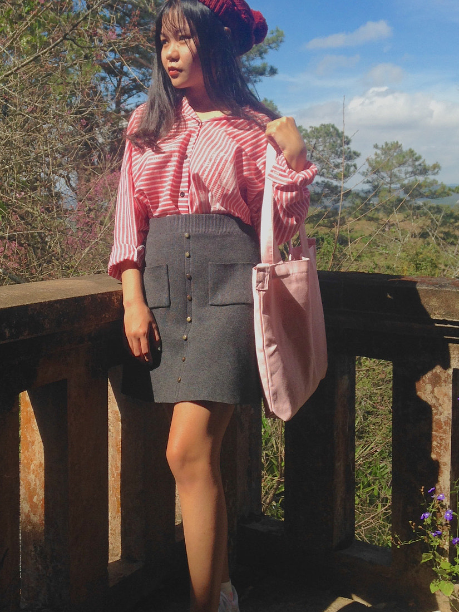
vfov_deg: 39.6
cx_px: 165
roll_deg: -0.7
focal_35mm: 48
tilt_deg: -3.6
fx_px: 849
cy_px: 274
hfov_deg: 30.1
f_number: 2.4
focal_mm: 4.12
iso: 50
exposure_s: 1/1355
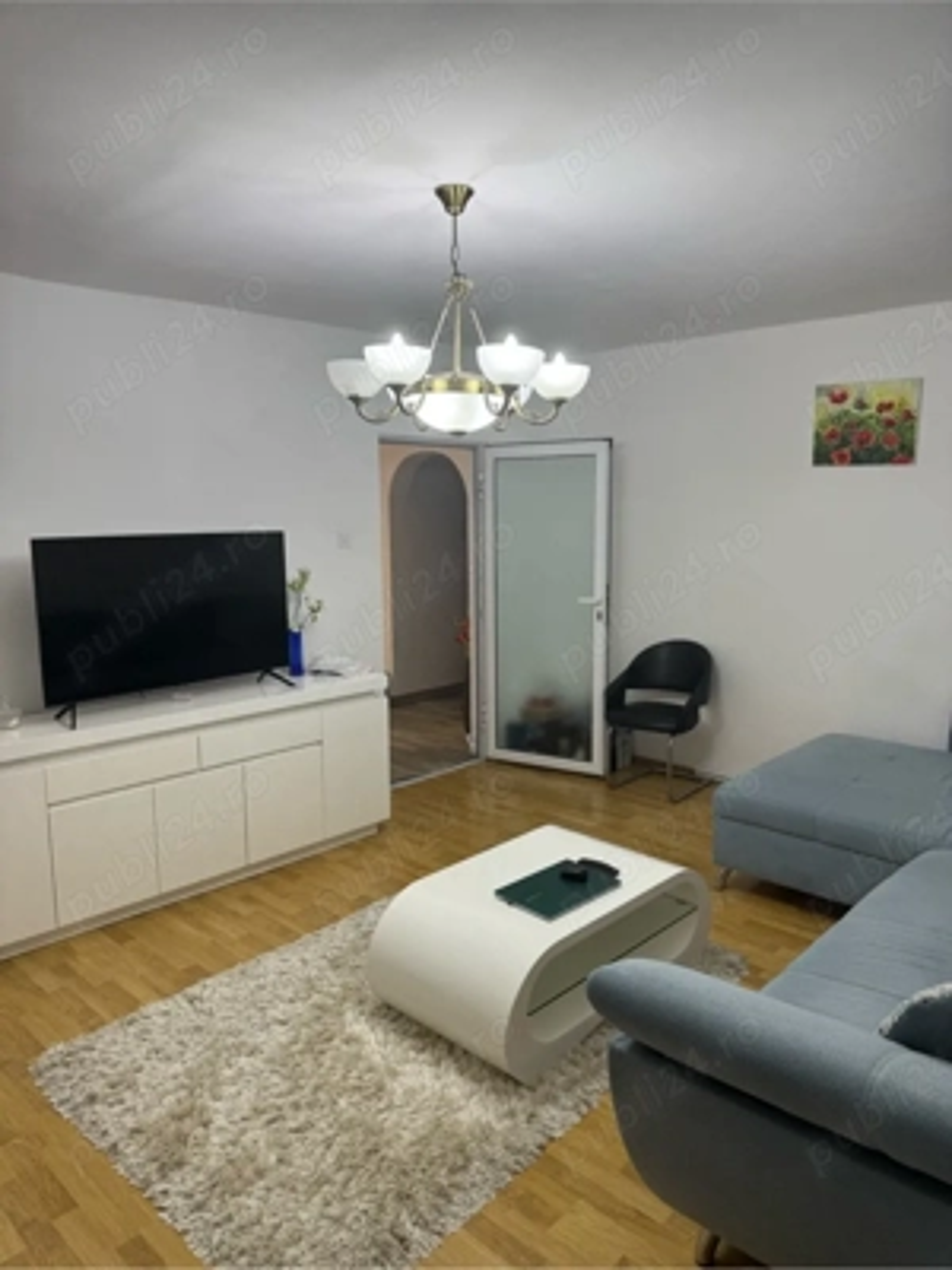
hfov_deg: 56.8
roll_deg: +0.2
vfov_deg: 71.6
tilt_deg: -8.1
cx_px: 476
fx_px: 880
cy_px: 635
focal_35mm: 24
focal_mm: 6.76
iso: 100
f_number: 1.78
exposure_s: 1/100
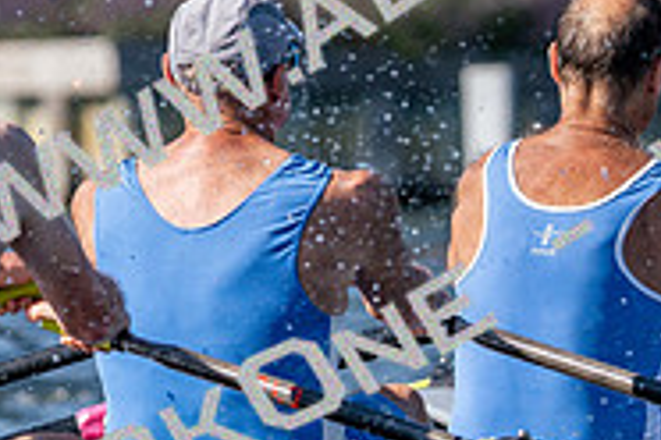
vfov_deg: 1.5
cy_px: 254
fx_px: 17130
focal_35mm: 933
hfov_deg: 2.2
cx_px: 391
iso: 250
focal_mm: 300
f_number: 5.6
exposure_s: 1/1600
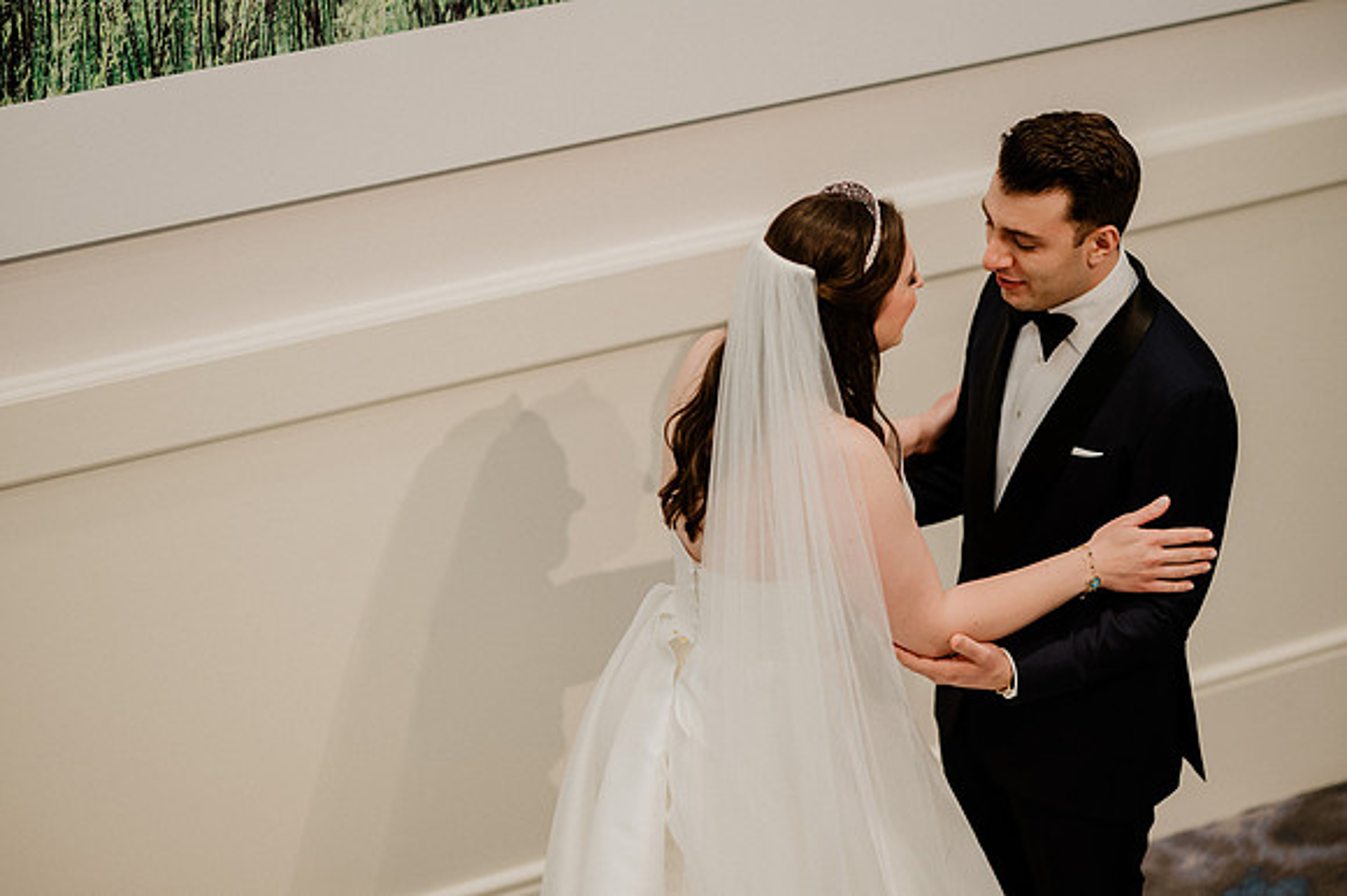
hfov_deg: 19.5
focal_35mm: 105
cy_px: 448
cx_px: 674
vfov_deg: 13.0
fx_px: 3926
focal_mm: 105
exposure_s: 1/400
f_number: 1.8
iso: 800
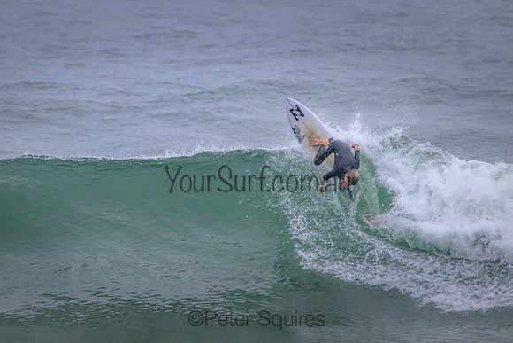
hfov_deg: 2.6
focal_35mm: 800
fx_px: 11402
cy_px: 172
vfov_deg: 1.7
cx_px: 256
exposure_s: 1/2000
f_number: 11
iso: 3600
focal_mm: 800
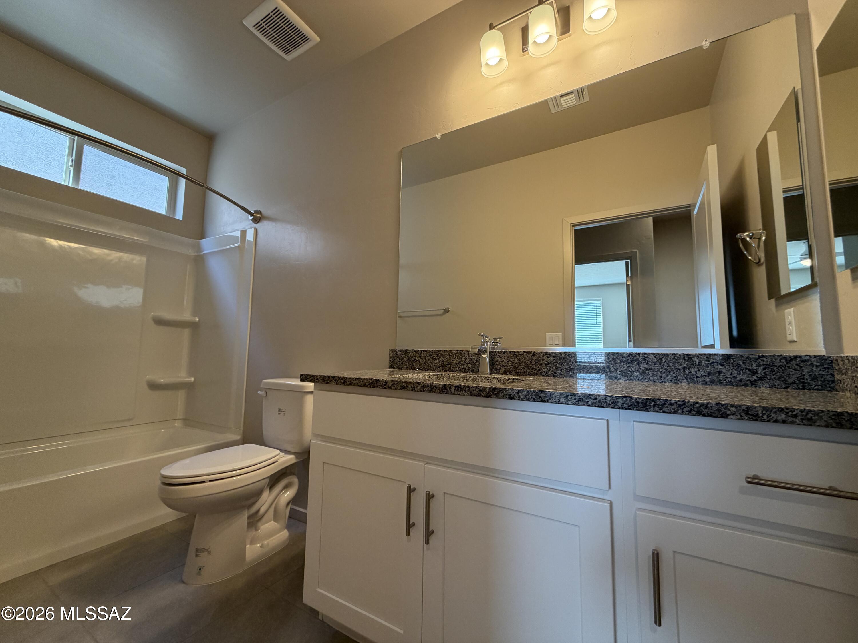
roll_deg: -0.9
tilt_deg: +4.8
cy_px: 322
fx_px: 347
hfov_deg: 102.1
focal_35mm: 14
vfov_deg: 85.7
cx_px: 429
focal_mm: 2.22
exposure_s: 1/60
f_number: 2.2
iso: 200
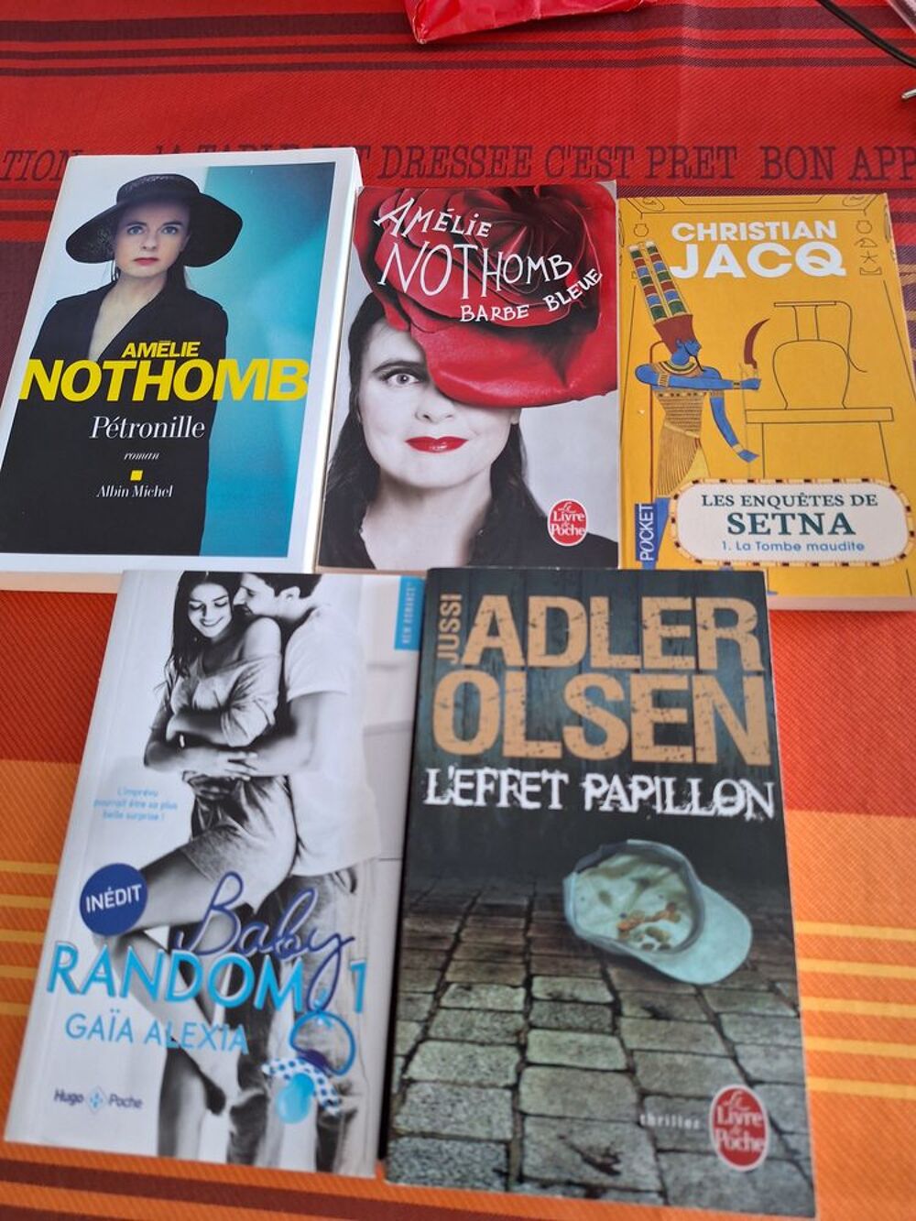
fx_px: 811
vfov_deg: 73.9
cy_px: 610
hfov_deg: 58.9
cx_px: 458
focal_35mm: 23
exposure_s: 1/33
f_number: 1.8
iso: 200
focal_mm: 5.54
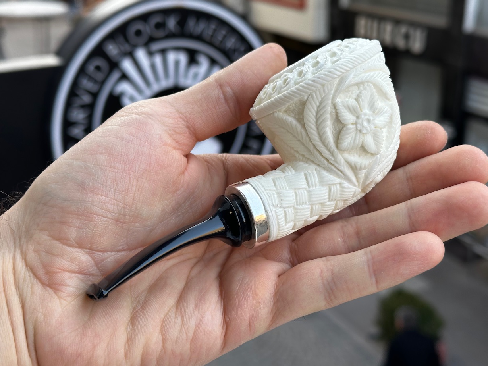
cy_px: 183
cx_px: 249
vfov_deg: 29.1
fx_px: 705
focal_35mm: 50
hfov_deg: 38.2
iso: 50
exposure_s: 1/173
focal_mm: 6.86
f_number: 1.78
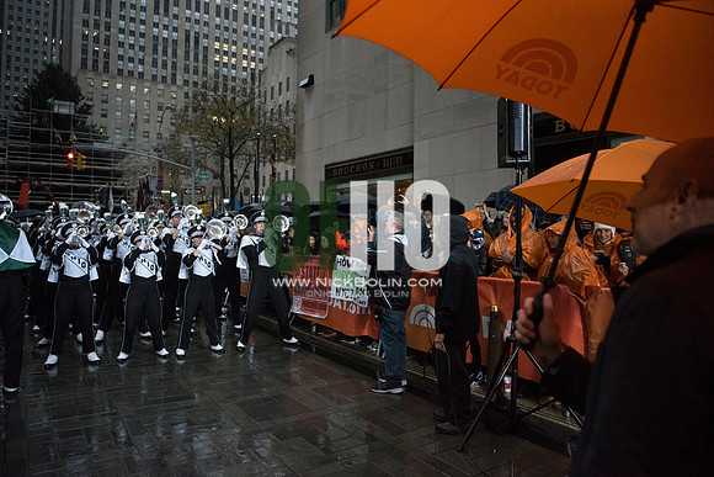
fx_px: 476
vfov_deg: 53.2
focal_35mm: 24
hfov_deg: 73.7
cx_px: 357
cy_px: 238
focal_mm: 24
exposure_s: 1/4000
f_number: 2.8
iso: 10000
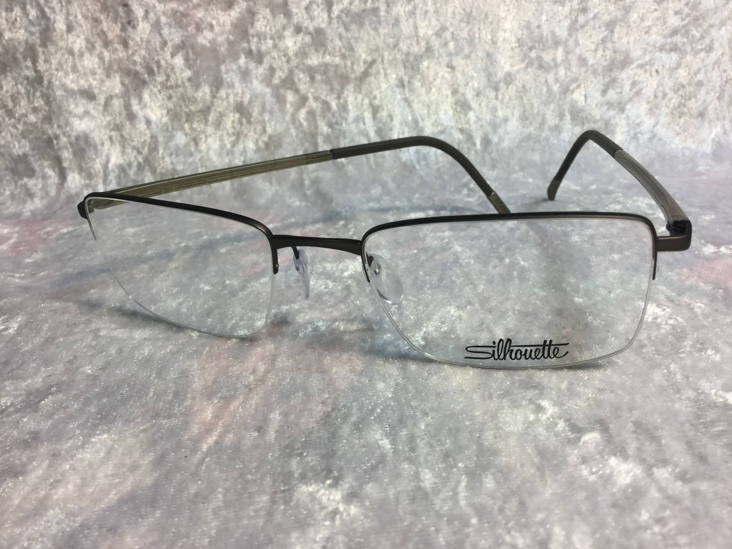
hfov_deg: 58.4
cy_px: 274
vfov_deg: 45.4
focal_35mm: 31
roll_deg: +0.6
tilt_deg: -30.5
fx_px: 656
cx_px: 366
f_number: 2.4
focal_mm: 3.3
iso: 25
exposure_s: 1/33
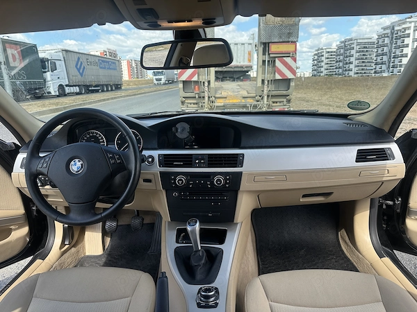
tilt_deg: -14.2
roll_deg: +2.0
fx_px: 289
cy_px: 156
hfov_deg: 71.6
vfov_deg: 56.8
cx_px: 208
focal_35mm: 24
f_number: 1.78
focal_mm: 6.86
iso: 80
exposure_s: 1/903
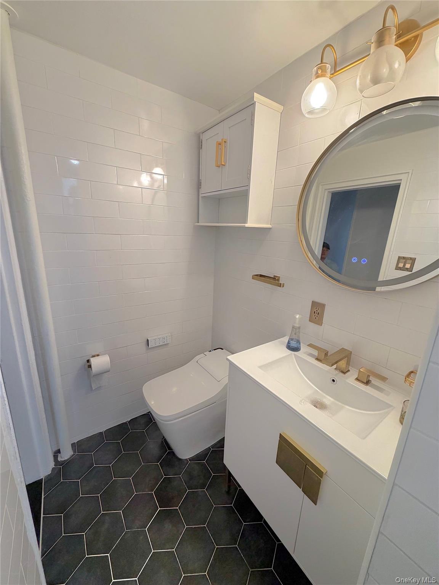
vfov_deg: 102.1
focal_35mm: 14
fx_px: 237
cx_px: 220
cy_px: 292
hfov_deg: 85.7
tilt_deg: -14.5
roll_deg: -3.0
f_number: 2.2
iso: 160
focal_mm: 2.22
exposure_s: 1/120
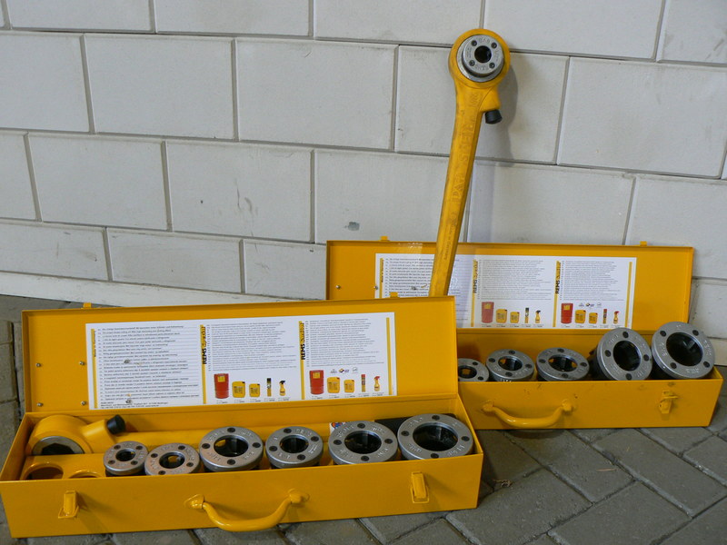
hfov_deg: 51.4
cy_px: 272
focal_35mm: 36
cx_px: 364
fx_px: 756
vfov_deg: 39.7
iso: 100
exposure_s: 1/10
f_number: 3.6
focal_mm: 6
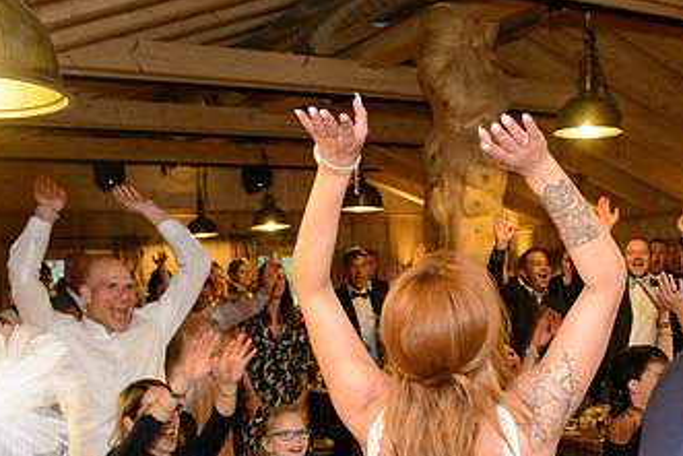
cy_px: 393
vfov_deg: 26.8
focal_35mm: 49
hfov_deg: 39.5
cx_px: 487
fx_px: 930
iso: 1000
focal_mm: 28
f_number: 4.5
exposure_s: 1/60
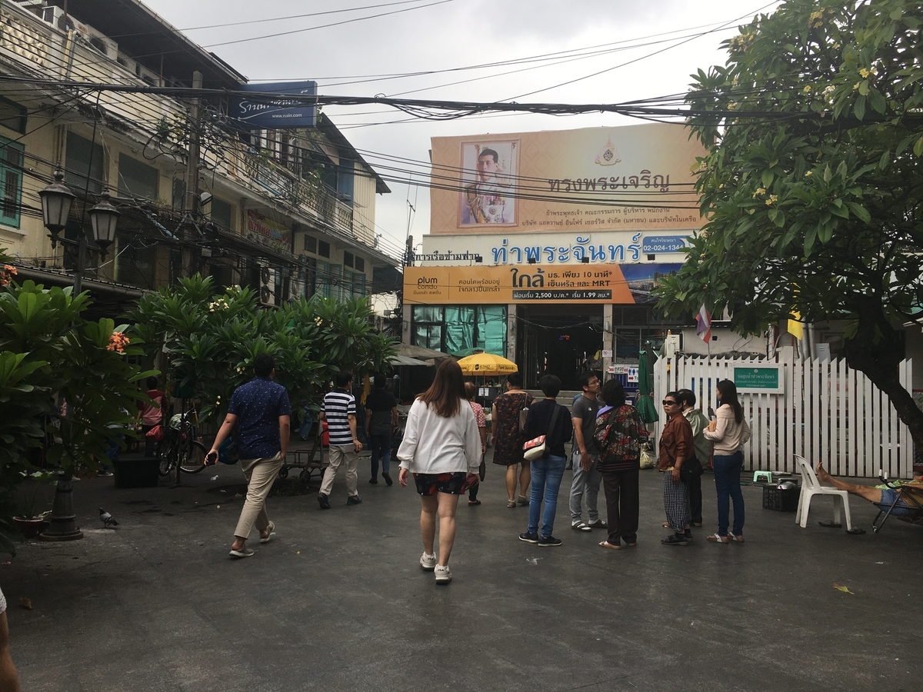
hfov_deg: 61.7
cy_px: 346
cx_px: 462
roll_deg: +0.1
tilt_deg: +4.0
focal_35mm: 29
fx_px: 773
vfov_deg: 48.2
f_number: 2.2
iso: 25
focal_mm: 4.15
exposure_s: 1/674
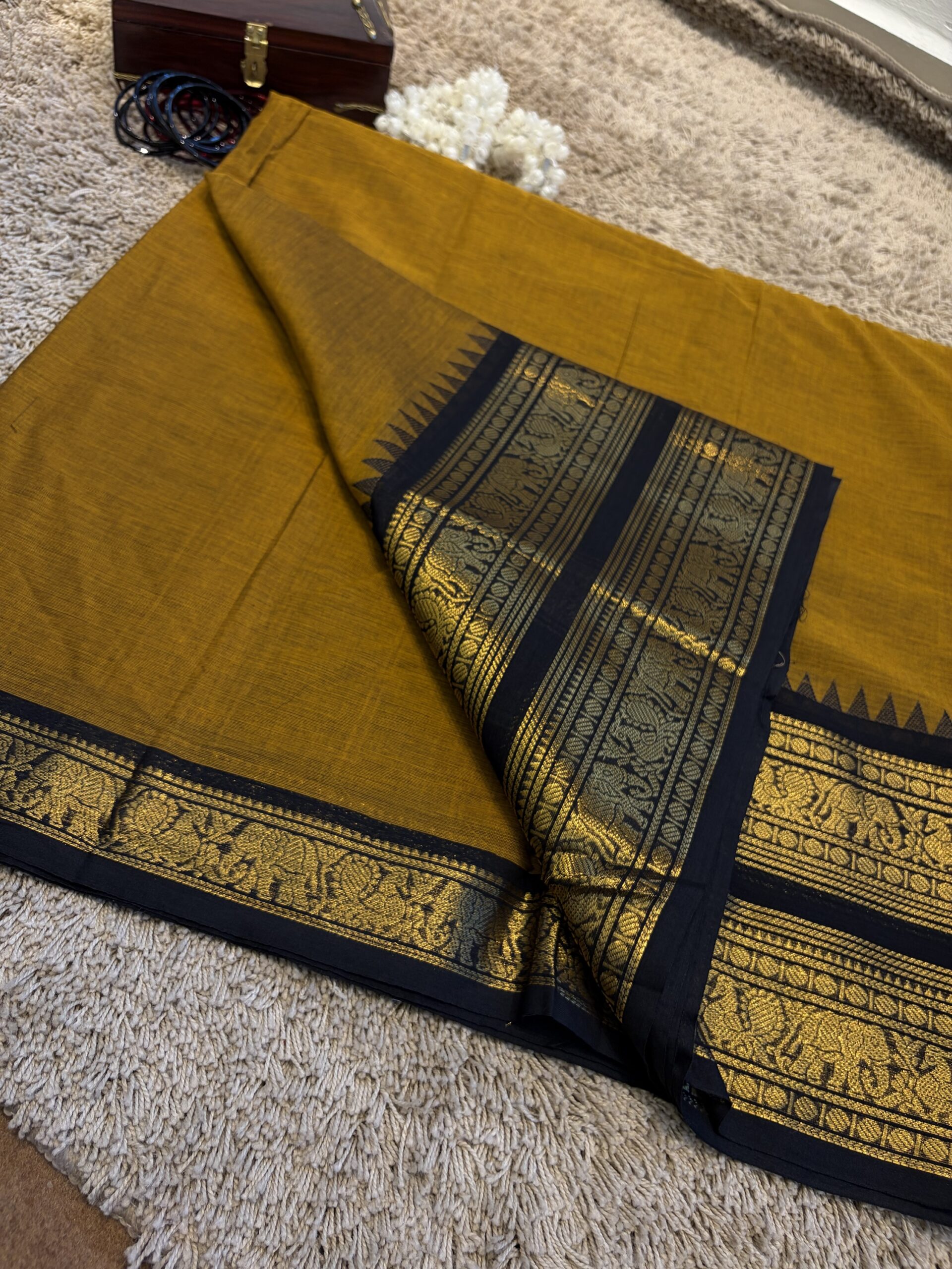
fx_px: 953
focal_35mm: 26
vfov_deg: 67.3
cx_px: 476
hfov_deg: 53.1
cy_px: 634
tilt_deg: -51.5
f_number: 1.6
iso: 40
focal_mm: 5.96
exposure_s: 1/100
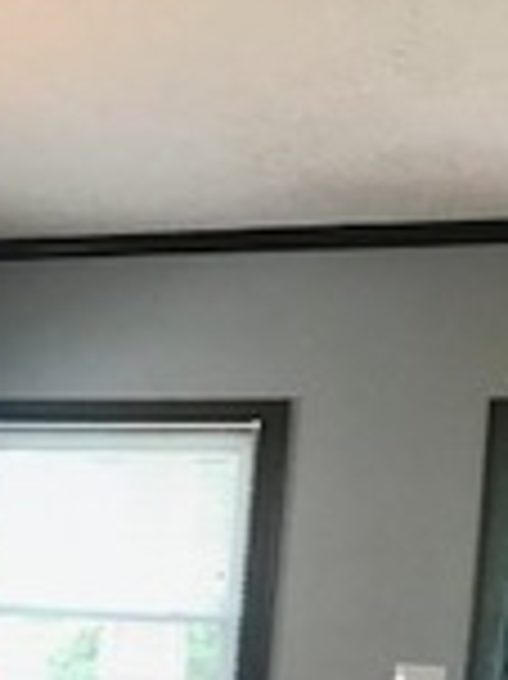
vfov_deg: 20.0
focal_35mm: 93
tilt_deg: -4.4
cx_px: -227
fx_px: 1822
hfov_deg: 14.9
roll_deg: -3.8
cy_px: 770
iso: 40
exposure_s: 1/24
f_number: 1.8
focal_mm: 3.99
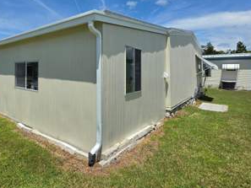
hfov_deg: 76.4
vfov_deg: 62.4
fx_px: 152
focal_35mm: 21
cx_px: 83
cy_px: 67
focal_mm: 2.2
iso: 32
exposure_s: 1/2686
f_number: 1.9
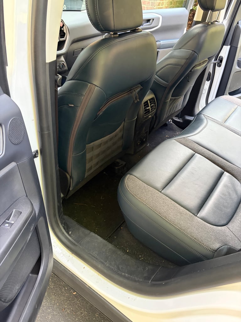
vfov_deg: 67.3
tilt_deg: -36.2
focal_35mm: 26
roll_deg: -4.3
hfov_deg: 53.1
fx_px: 241
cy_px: 161
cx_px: 120
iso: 320
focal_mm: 5.96
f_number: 1.6
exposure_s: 1/60
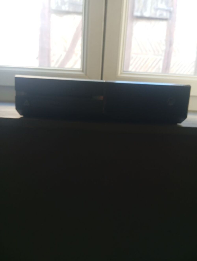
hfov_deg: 49.9
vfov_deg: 63.4
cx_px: 98
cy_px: 130
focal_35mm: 28
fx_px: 212
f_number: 1.8
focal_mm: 4.22
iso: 1051
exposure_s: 1/33.3
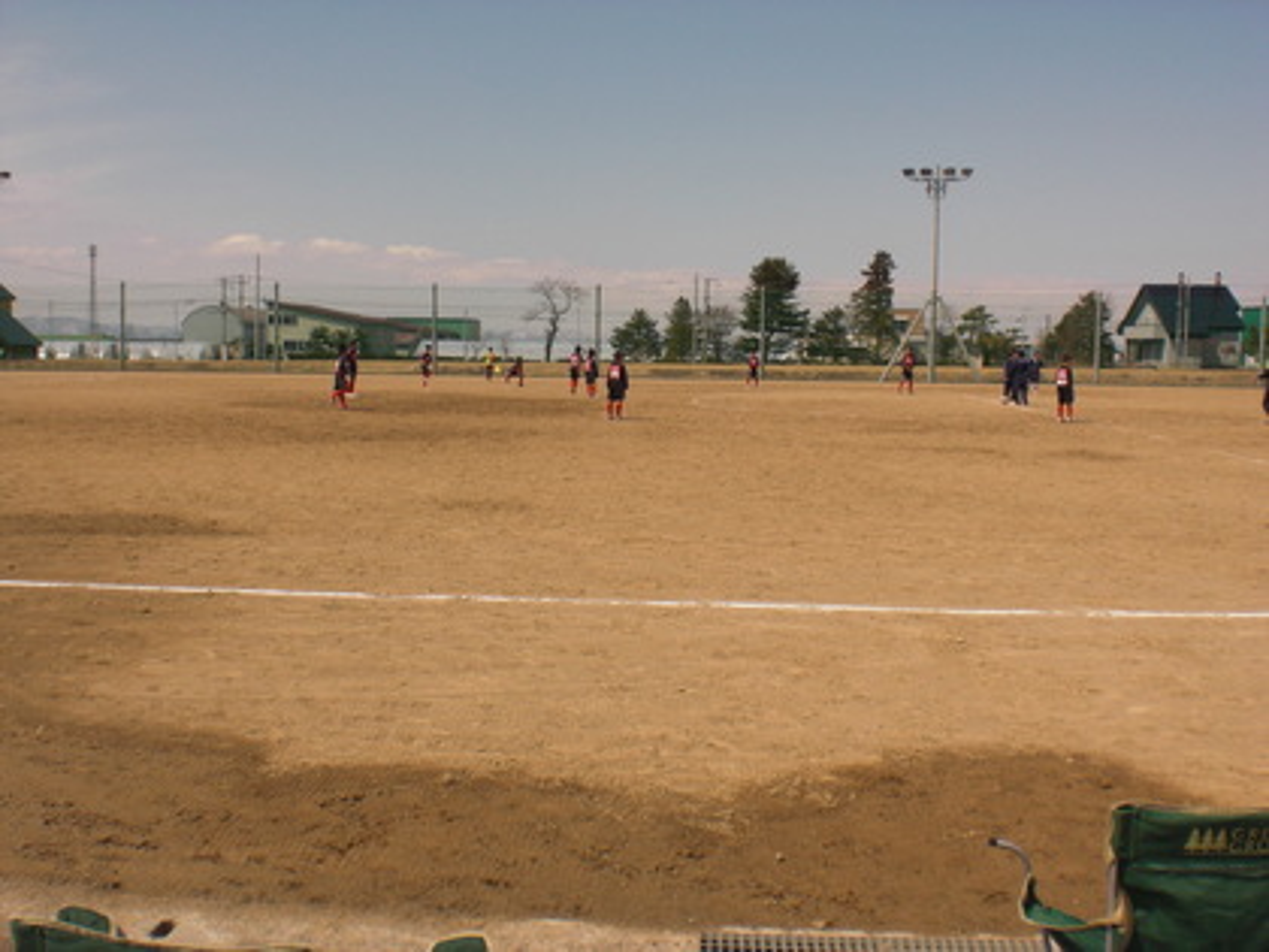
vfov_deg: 37.7
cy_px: 476
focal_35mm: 38
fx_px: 1393
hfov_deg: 49.0
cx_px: 634
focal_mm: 6.3
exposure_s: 1/500
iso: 64
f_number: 5.6
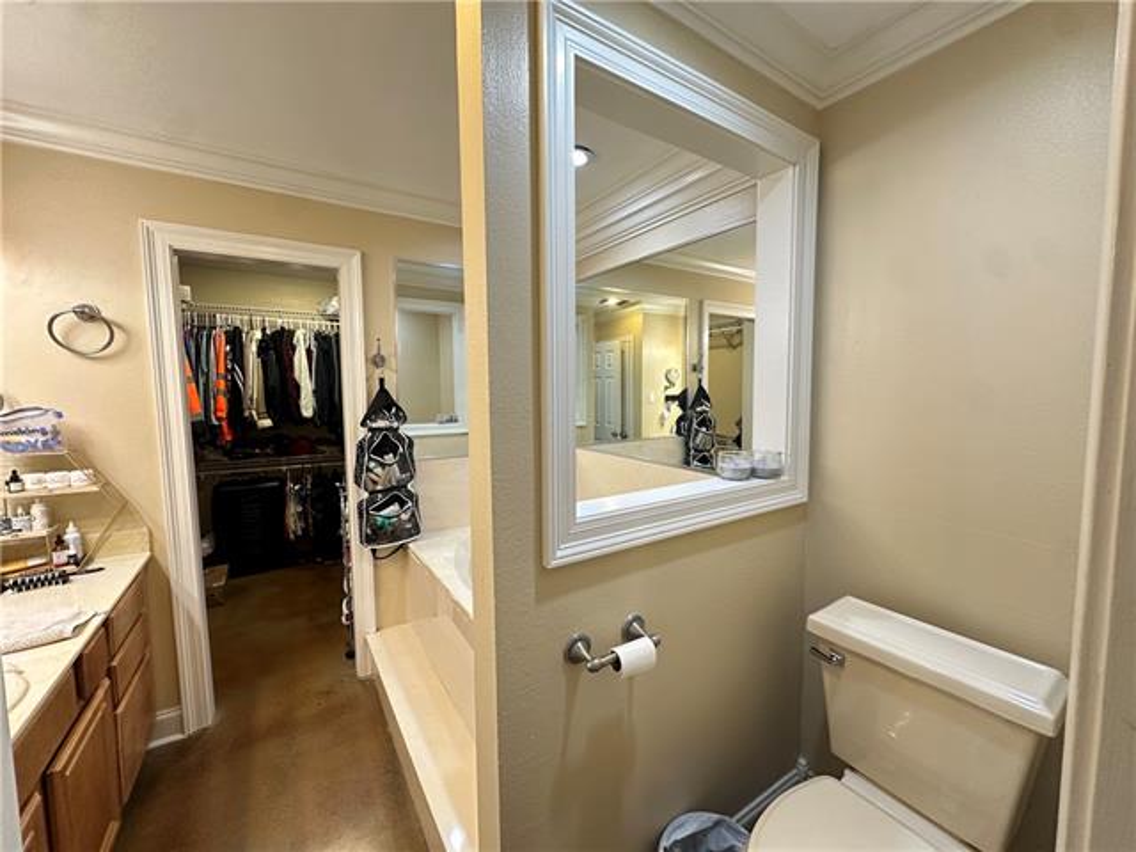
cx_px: 568
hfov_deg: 102.1
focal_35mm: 14
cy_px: 426
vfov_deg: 85.7
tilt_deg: -4.3
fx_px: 459
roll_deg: +0.1
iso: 200
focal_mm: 2.22
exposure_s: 1/60
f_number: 2.2
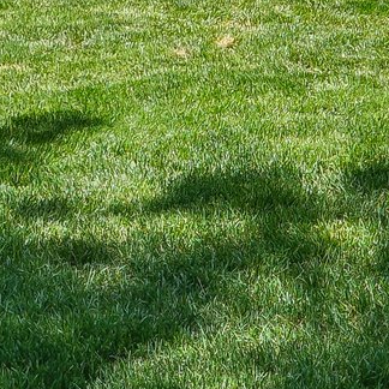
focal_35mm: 118
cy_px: -318
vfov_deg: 13.3
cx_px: -86
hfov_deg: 14.3
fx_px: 1500
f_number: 9
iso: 100
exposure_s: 1/60
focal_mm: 22
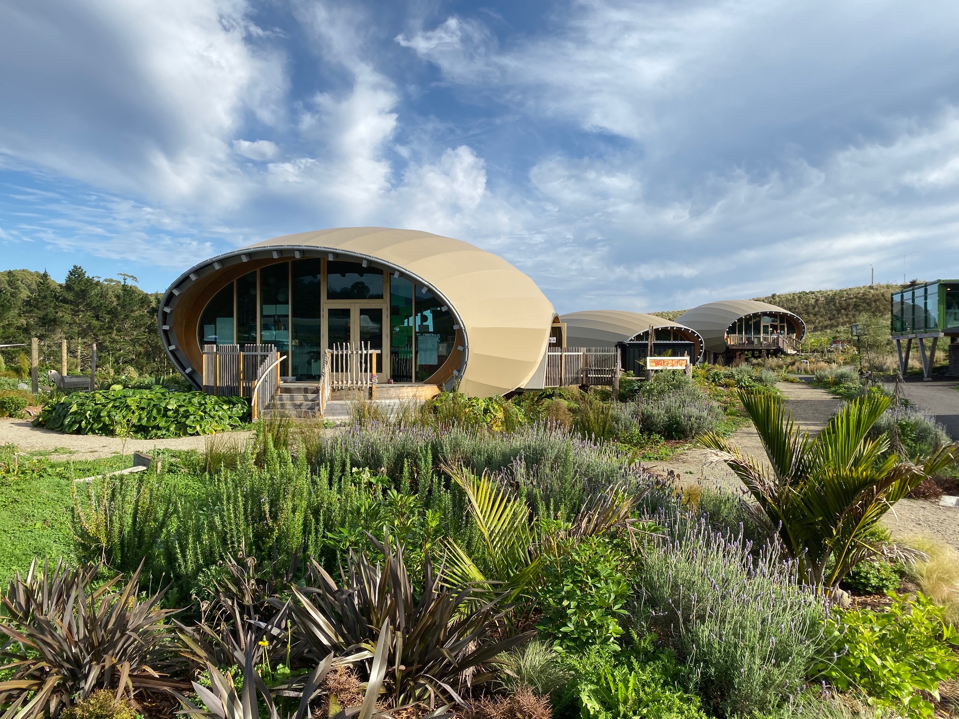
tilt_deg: -0.7
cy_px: 360
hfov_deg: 67.3
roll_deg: +0.3
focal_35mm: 26
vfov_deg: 53.1
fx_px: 720
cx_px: 480
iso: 32
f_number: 1.8
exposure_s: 1/2364
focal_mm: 4.25
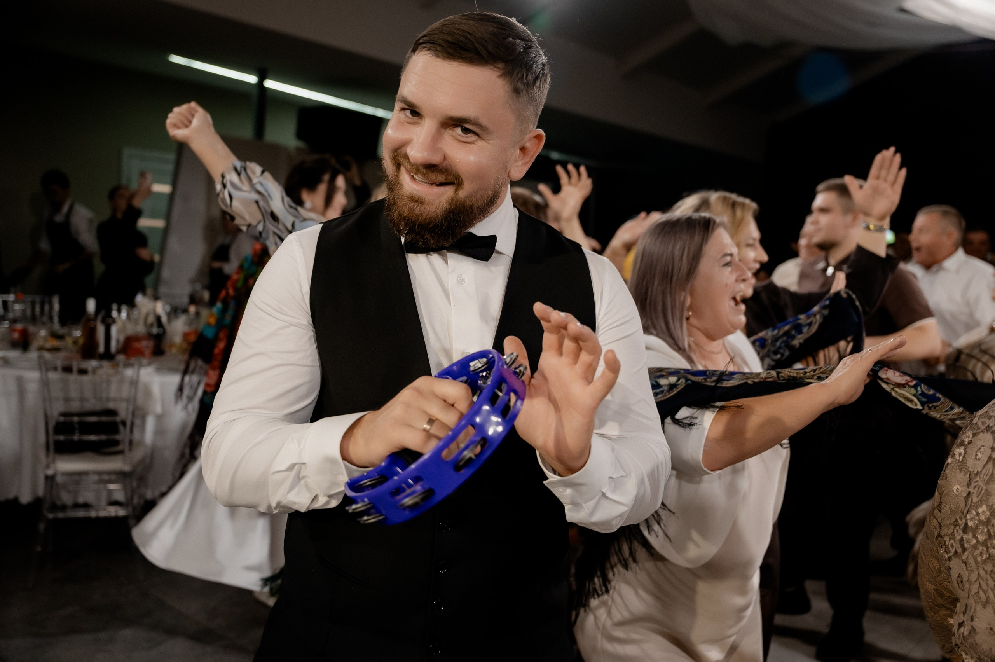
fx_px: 898
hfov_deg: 58.0
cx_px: 498
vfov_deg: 40.5
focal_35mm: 32
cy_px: 331
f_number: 2.8
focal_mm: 32.5
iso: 1250
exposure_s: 1/400
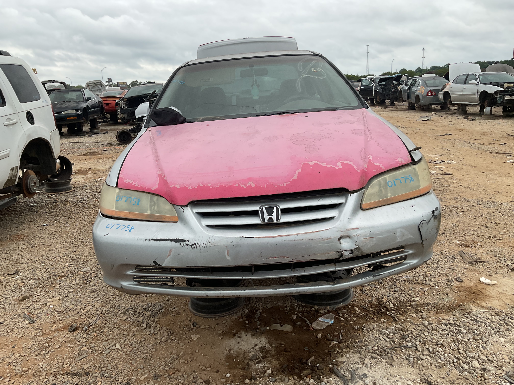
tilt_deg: -13.1
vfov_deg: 48.2
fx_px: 431
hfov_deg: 61.7
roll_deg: +4.6
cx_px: 257
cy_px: 192
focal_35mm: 29
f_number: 1.8
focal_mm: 3
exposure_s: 1/1279
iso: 16
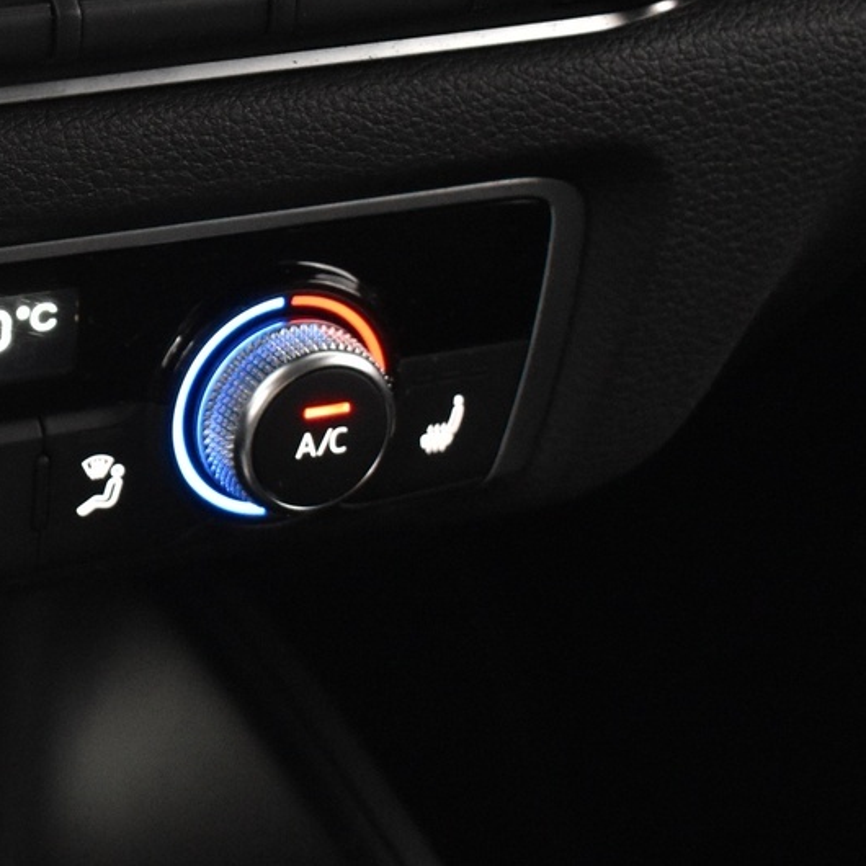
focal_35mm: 109
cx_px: -436
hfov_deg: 14.8
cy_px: 261
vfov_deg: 15.9
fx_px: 3085
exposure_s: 1/25
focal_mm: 28
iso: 3200
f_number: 4.2
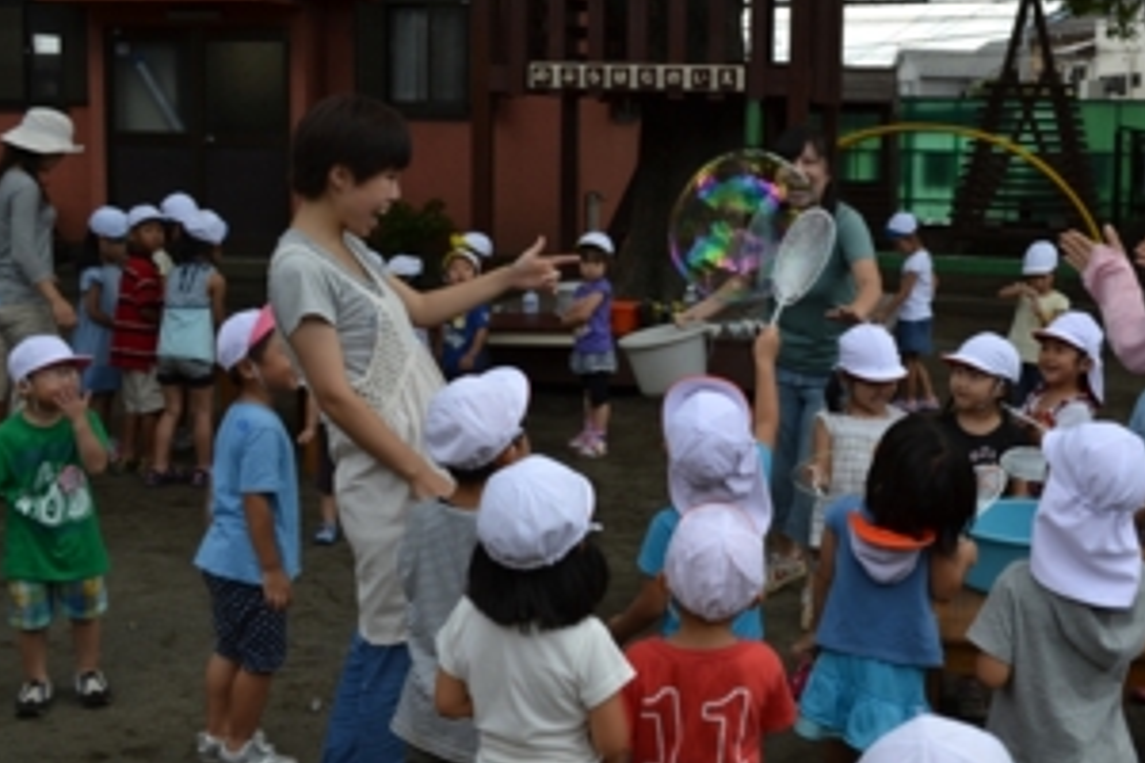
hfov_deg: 40.8
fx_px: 1527
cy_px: 319
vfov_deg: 28.0
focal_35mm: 48
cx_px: 733
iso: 100
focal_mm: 24
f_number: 6.3
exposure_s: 1/160
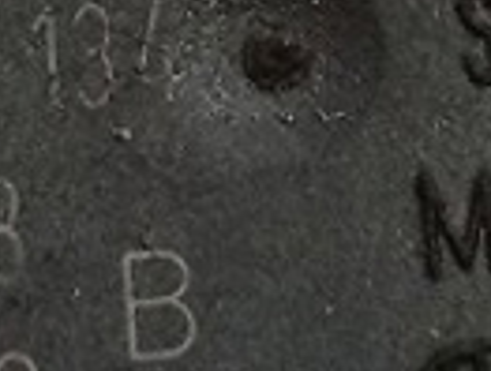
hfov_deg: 7.8
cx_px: 309
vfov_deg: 5.8
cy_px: -161
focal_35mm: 253
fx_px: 3598
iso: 443
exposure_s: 1/33.3
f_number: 1.8
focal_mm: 3.96
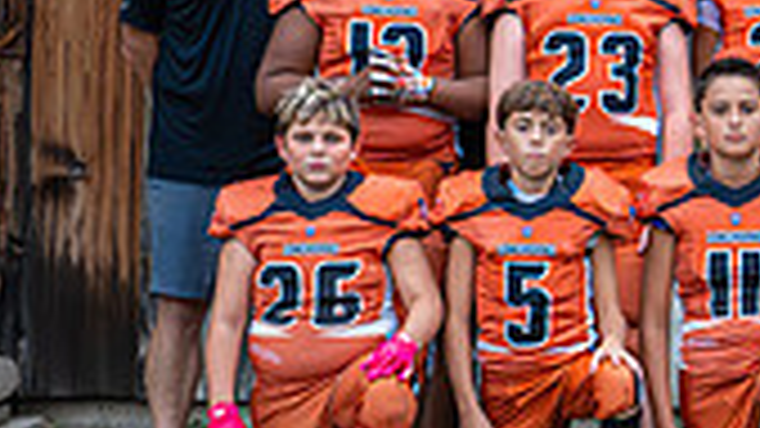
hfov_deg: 10.0
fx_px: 4211
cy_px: 103
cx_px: 1151
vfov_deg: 5.8
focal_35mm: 209
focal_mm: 50
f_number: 4
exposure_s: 1/500
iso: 4000
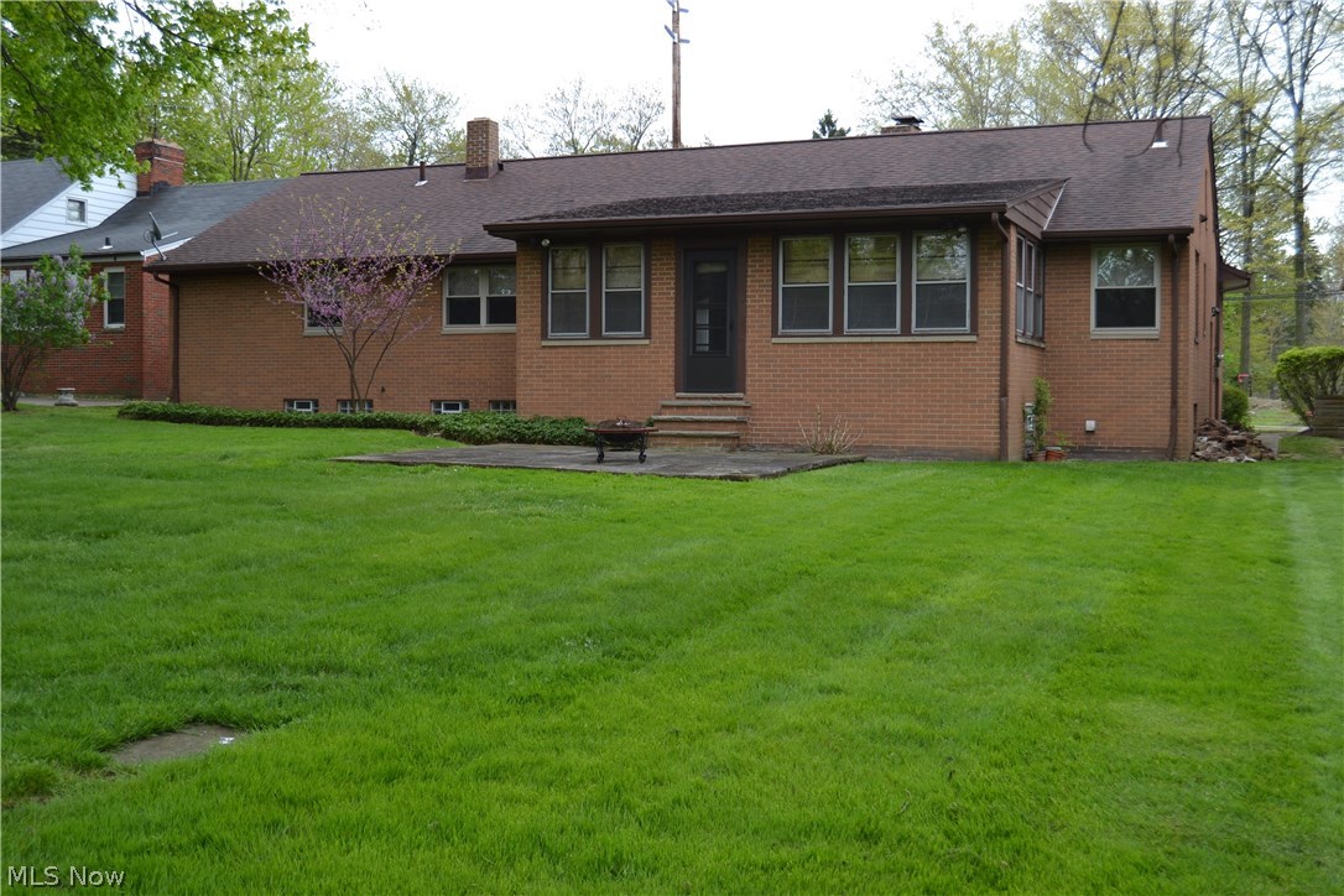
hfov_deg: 49.6
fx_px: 1456
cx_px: 672
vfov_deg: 34.2
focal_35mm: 39
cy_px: 448
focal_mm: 26
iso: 100
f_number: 6.3
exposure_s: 1/160
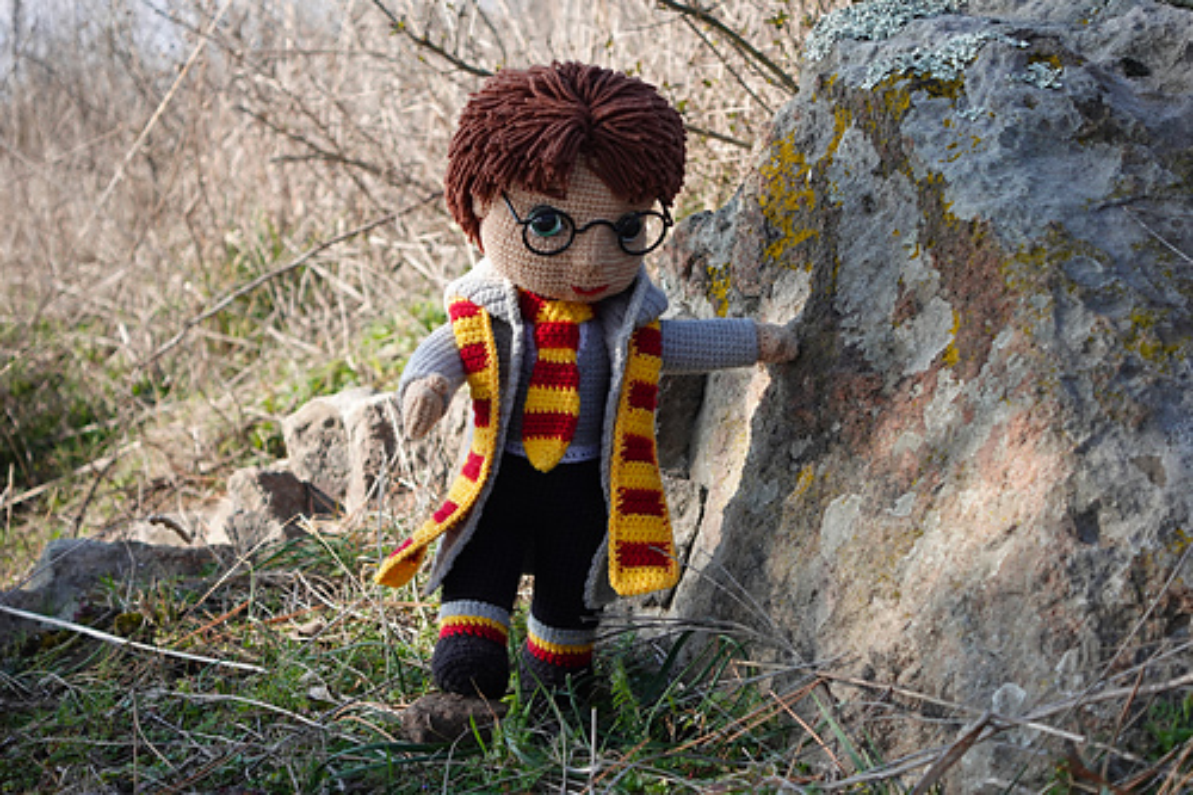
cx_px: 596
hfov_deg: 28.9
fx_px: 2319
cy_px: 398
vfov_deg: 19.4
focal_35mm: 70
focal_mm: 25.7
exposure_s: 1/400
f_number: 4
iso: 125
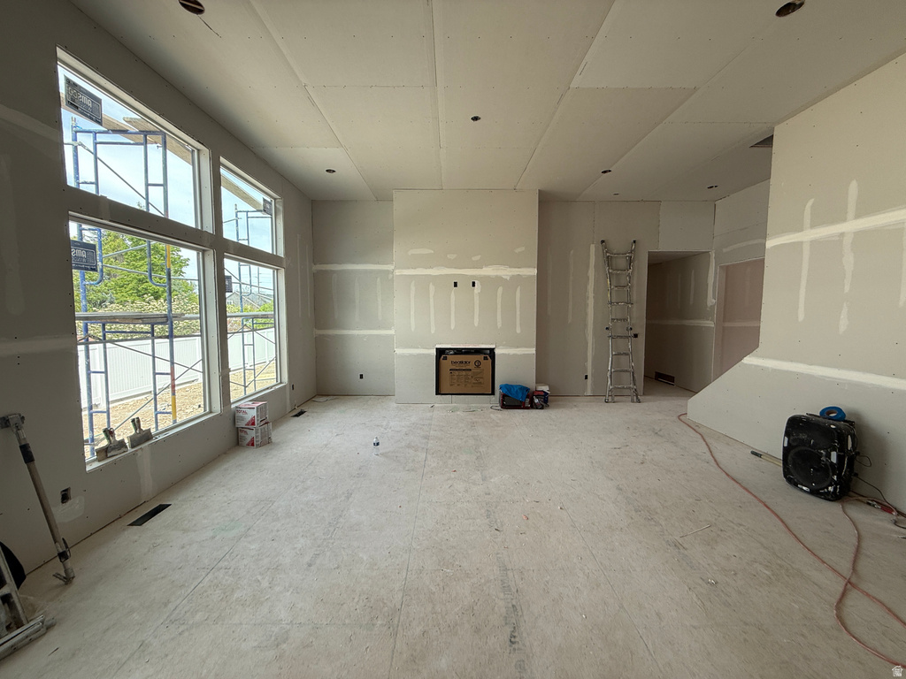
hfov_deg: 102.1
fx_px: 366
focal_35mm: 14
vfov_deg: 85.7
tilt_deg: -3.7
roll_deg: +0.2
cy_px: 340
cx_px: 453
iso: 64
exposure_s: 1/114
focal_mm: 2.22
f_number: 2.2
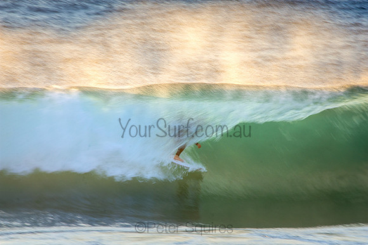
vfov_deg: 1.8
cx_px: 184
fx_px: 7668
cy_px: 122
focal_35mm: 750
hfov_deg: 2.7
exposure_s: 1/30
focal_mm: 500
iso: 100
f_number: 16
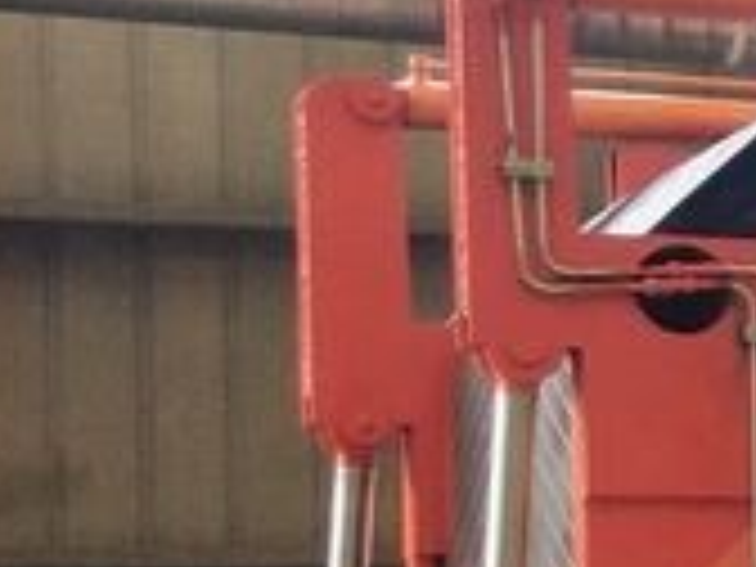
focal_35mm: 214
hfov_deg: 7.6
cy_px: 639
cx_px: 2570
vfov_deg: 6.9
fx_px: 4674
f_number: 1.8
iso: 141
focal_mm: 3.95
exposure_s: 1/100
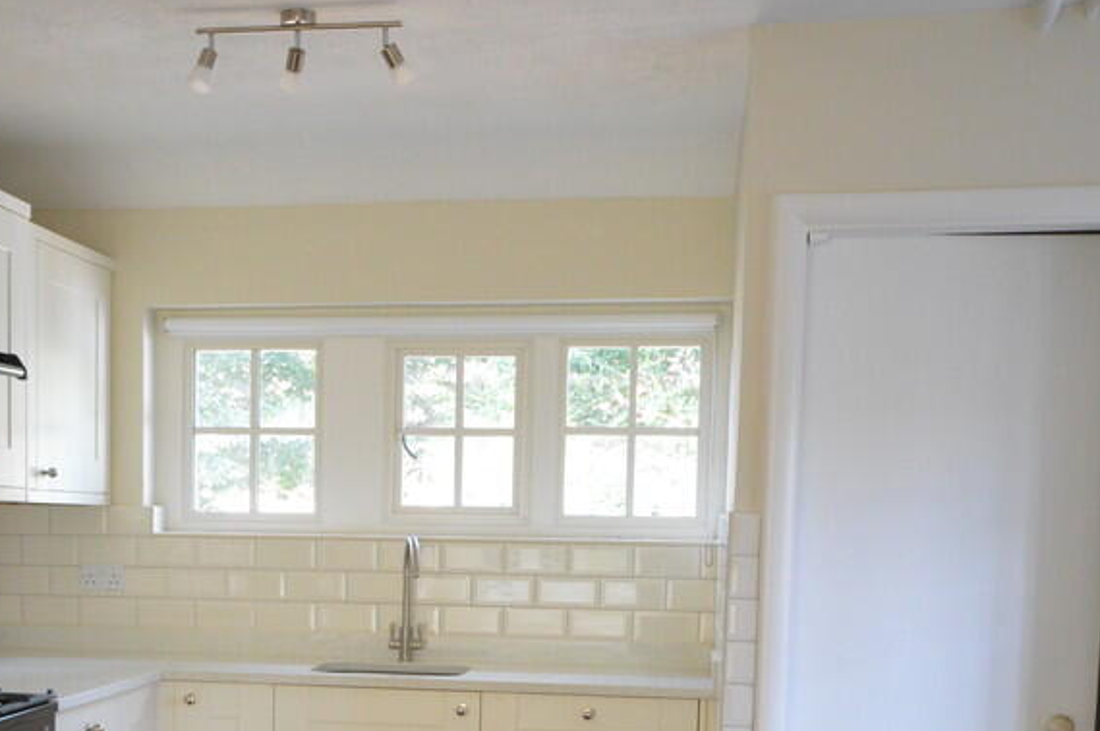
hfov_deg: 36.3
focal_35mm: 54
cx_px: 311
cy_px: 651
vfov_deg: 24.3
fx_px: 1648
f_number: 5.6
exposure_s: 1/60
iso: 2200
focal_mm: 20
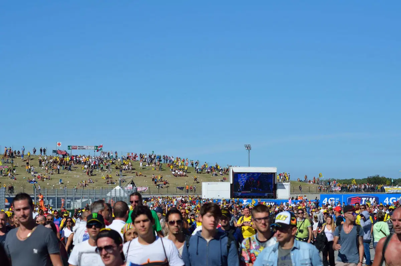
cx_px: 200
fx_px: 1167
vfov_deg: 13.0
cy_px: 133
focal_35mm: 105
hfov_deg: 19.5
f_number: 8
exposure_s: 1/2000
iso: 320
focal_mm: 70
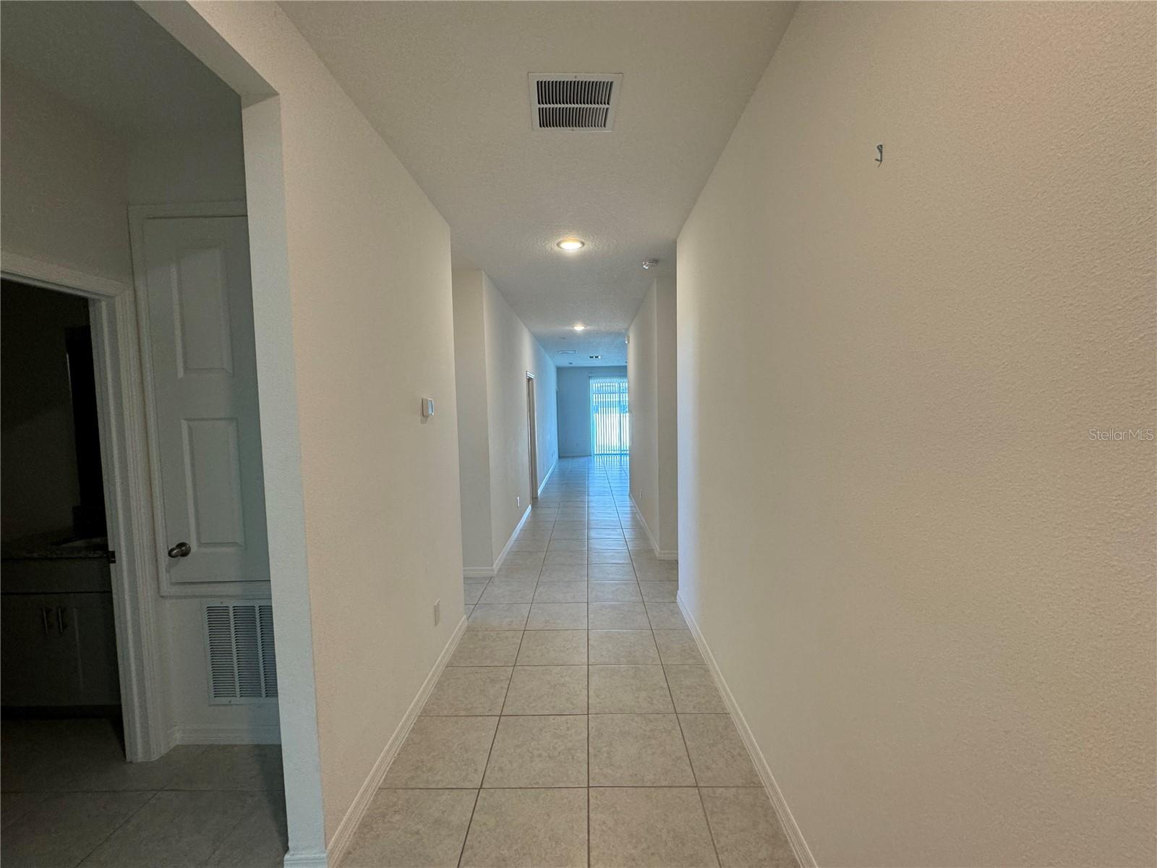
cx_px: 578
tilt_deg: -0.1
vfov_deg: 85.7
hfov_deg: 102.1
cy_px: 434
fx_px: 468
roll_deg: +2.6
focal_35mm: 14
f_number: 2.2
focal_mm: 2.22
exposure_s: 1/120
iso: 160
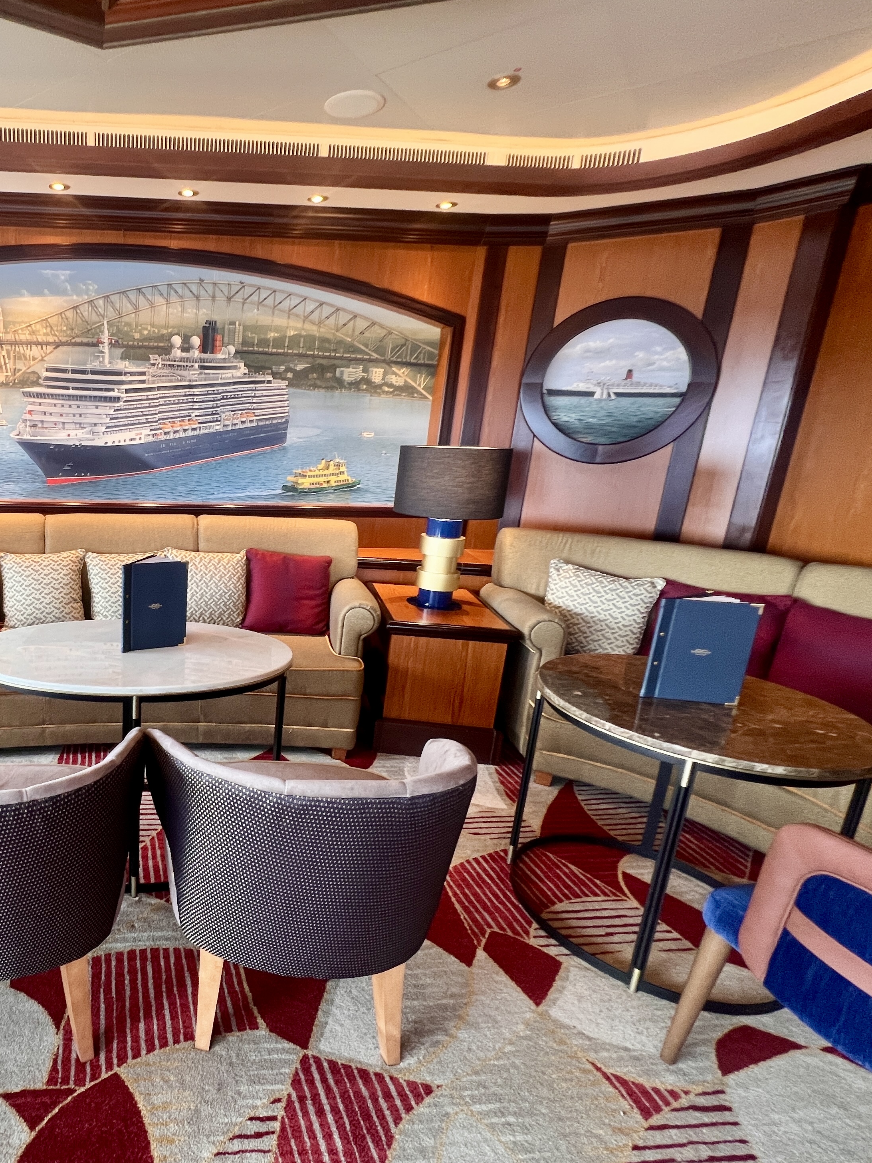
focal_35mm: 18
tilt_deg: -16.2
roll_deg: -1.4
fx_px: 605
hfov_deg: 63.8
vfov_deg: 87.7
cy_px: 594
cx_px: 146
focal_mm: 1.57
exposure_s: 1/60
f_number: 1.8
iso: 160
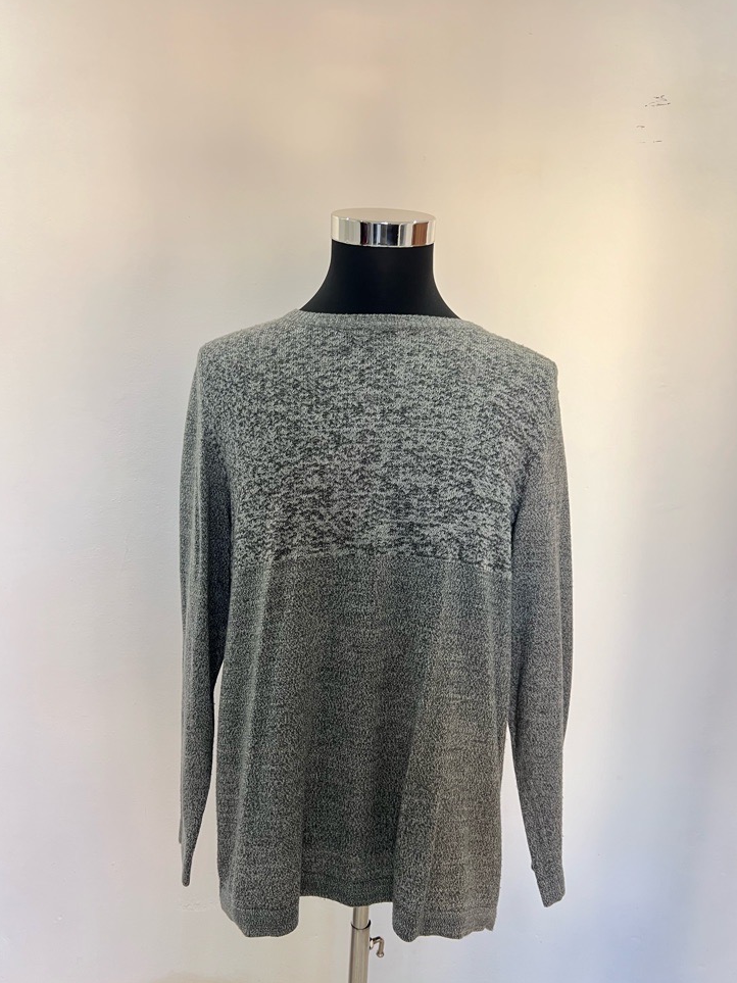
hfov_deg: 51.3
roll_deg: -0.3
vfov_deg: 65.3
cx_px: 377
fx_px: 767
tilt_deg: -5.3
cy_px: 482
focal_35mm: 27
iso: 125
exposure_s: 1/50
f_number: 1.5
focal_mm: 5.7
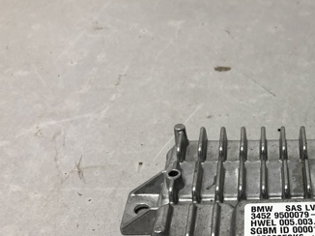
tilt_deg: -43.6
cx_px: 292
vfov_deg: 26.2
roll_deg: -1.0
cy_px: 173
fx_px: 500
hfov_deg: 32.9
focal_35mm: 55
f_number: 1.8
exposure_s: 1/33
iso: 32
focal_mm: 4
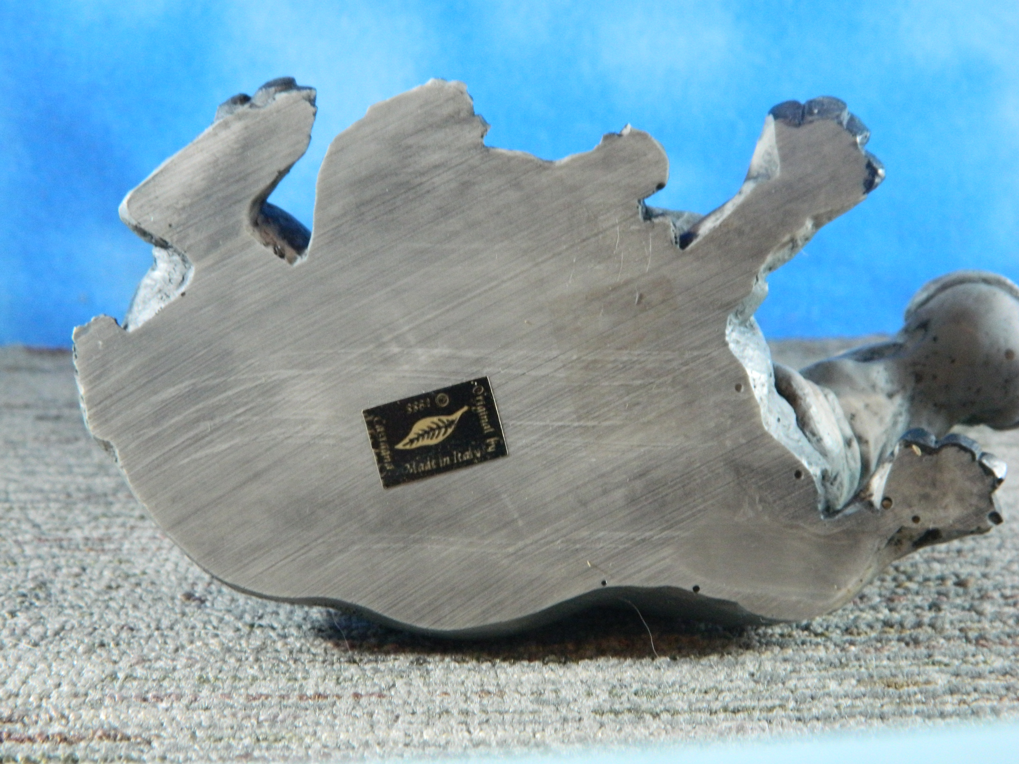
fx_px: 1678
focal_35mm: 57
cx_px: 510
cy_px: 382
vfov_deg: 25.7
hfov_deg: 33.8
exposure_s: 1/15
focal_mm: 10.2
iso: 400
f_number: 3.8
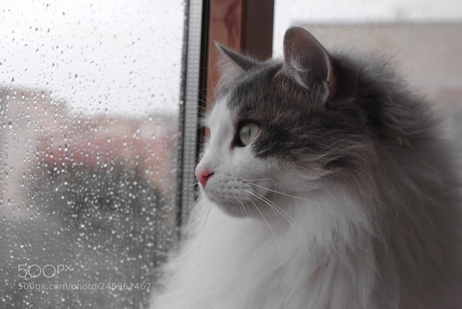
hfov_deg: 27.0
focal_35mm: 75
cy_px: 154
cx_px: 231
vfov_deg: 18.2
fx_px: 964
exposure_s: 1/250
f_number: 7.1
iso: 400
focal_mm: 50
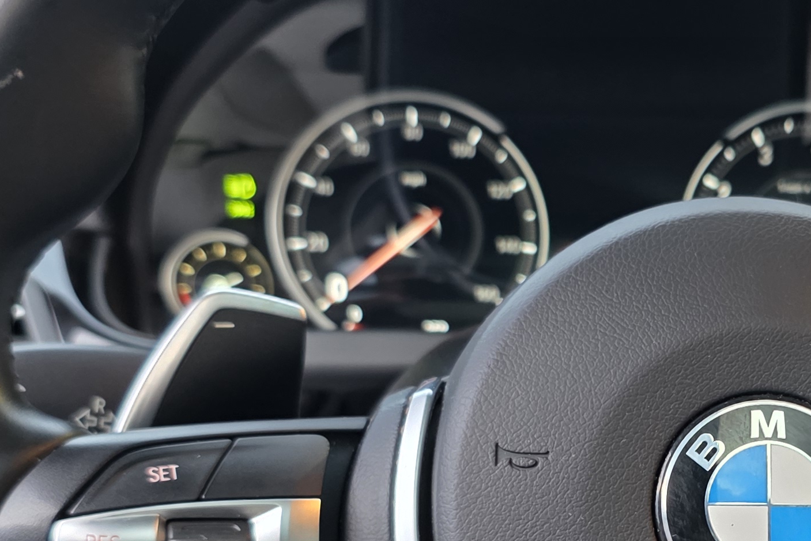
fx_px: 1532
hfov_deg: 28.9
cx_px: 671
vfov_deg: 19.5
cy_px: 524
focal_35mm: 68
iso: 400
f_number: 1.7
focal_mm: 6.3
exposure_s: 1/53
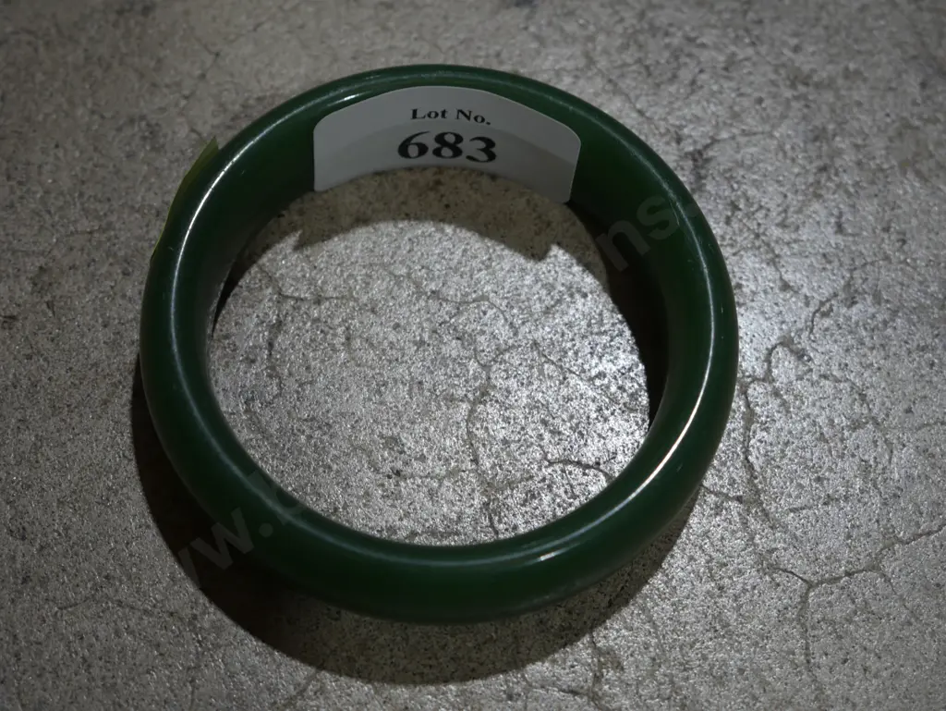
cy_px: 356
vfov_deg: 22.9
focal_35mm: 64
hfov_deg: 30.3
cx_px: 473
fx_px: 1750
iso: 250
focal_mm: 32
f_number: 5.4
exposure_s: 1/80
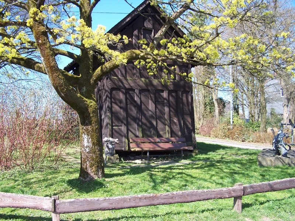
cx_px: 148
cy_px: 110
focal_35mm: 38
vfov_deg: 37.7
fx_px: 324
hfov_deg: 49.0
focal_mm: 6.3
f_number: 2.8
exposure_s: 1/350
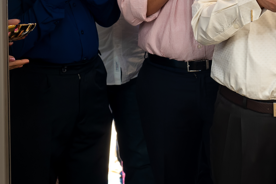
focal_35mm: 83
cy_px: -6
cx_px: 288
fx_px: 636
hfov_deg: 23.3
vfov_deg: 16.1
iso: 640
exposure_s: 1/160
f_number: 4
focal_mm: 34
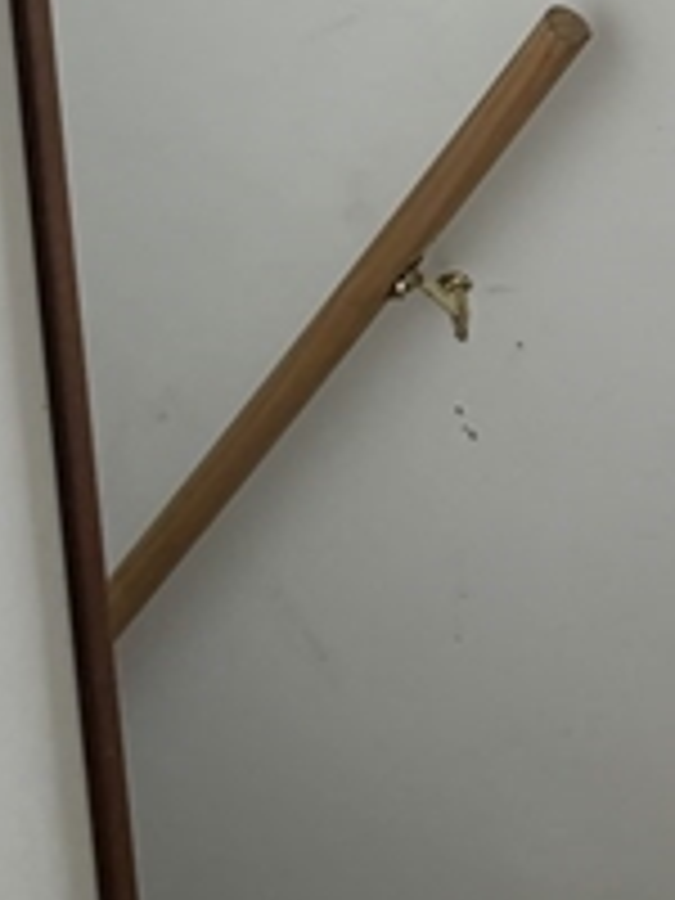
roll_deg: +2.4
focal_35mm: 92
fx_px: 2392
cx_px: 837
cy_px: -414
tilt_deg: -5.8
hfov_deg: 15.4
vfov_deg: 19.0
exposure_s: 1/239
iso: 125
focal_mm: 6.76
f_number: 1.78
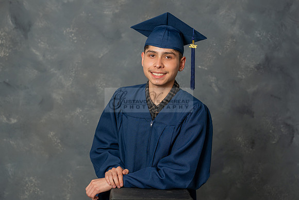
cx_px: 151
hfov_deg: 25.5
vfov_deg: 17.2
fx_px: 659
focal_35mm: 79
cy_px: 107
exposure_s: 1/200
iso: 200
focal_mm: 60
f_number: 4
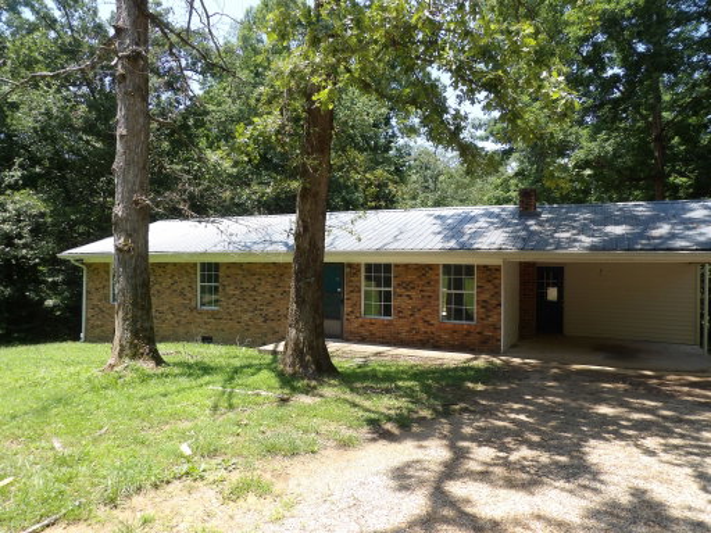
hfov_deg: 71.6
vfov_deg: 56.8
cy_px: 266
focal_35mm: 24
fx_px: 493
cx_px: 356
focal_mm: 4.3
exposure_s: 1/429
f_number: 3.2
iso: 100
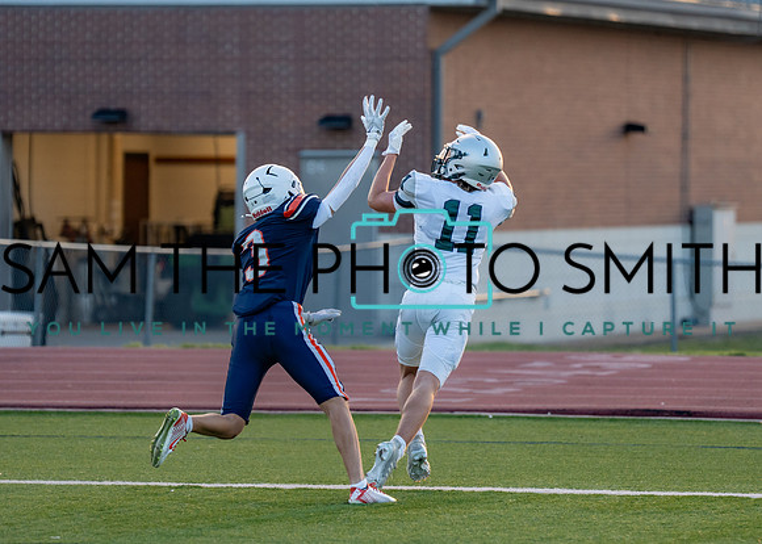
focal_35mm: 252
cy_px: 218
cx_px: 400
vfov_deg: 5.7
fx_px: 5448
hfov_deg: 8.0
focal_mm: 167
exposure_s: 1/1250
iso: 640
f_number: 2.8
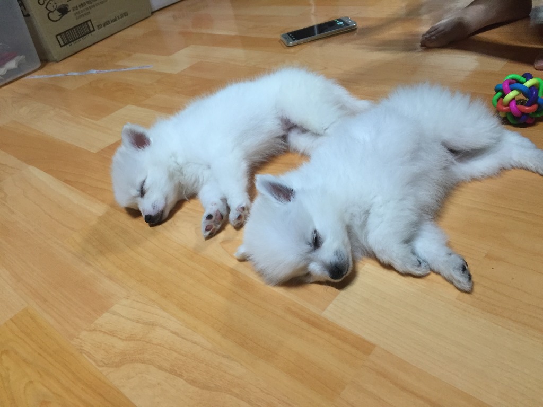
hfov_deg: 61.7
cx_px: 272
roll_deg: +13.7
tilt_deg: -35.0
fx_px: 455
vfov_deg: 48.2
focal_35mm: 29
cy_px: 204
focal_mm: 4.15
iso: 125
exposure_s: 1/30
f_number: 2.2
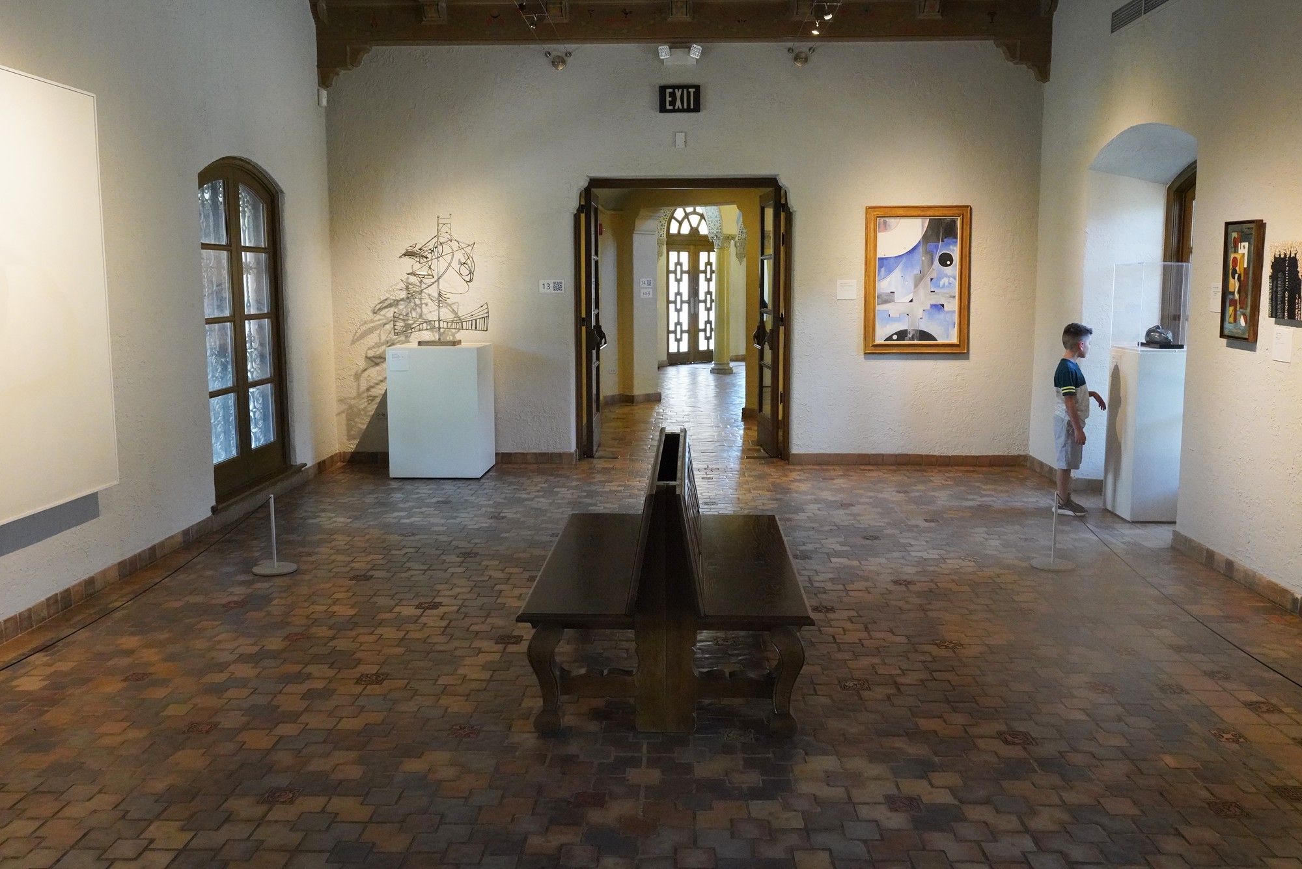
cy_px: 434
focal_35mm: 28
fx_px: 1013
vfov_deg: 46.4
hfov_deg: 65.5
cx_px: 651
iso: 10000
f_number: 9
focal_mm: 28
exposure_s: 1/100
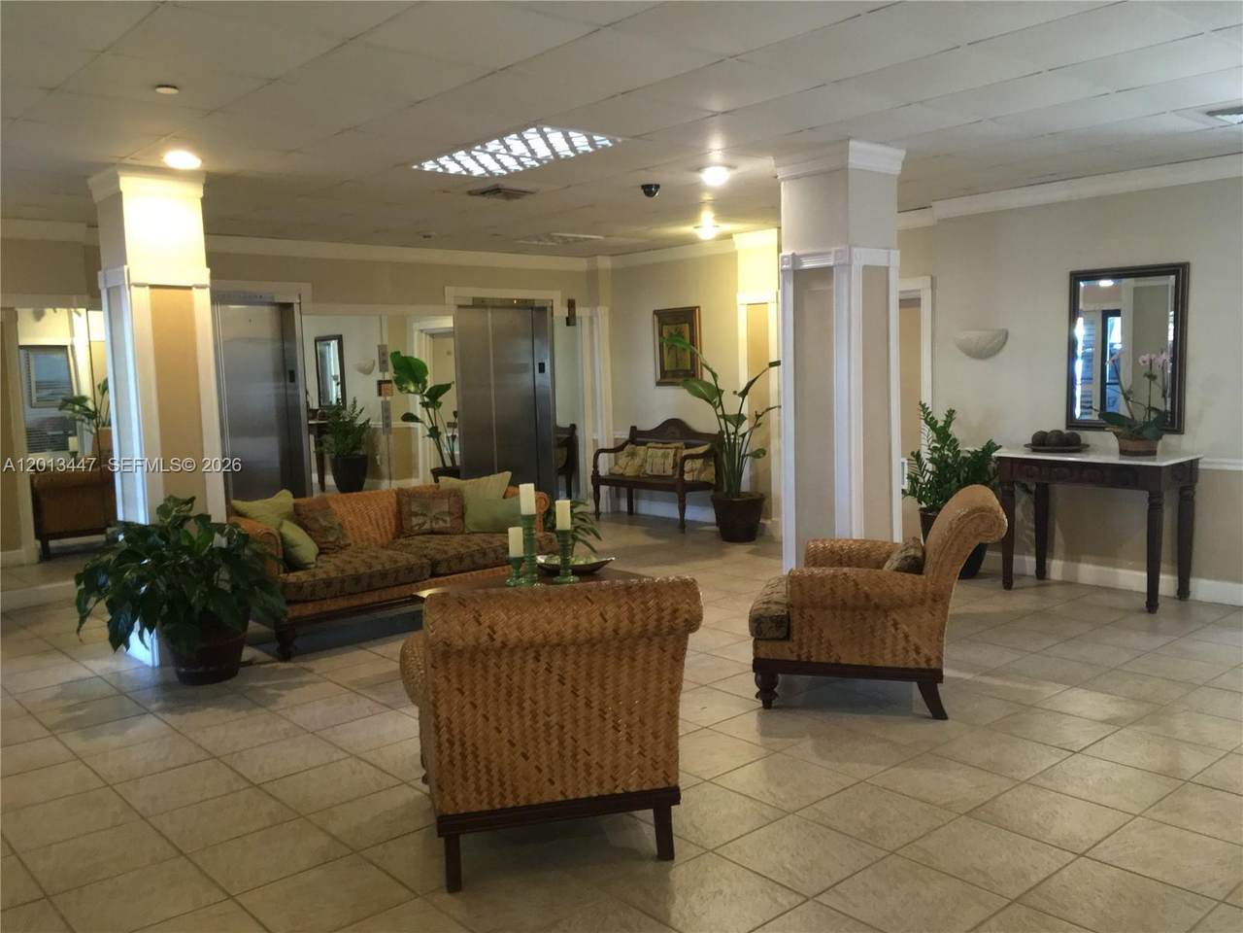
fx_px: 1041
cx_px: 622
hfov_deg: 61.7
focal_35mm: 29
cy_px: 466
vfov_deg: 48.2
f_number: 2.2
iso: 200
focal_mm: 4.15
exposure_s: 1/15
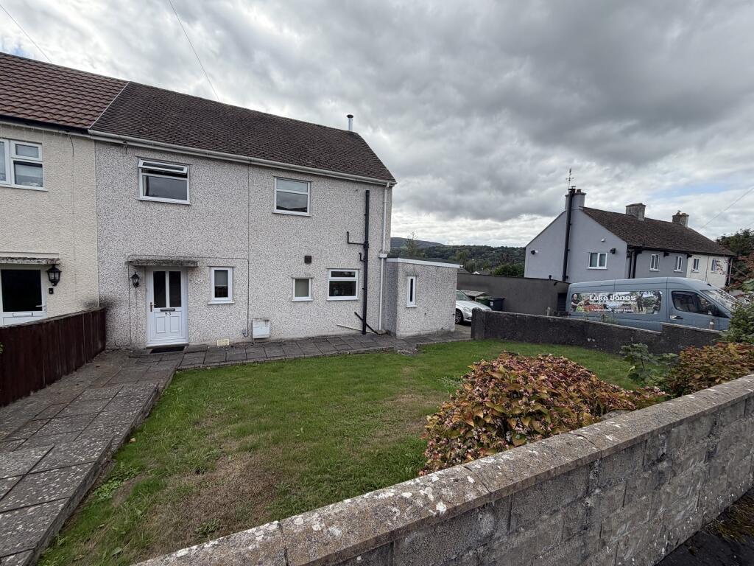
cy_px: 283
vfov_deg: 85.7
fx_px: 305
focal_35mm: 14
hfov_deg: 102.1
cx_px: 377
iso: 32
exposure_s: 1/770
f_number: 2.2
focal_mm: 2.22
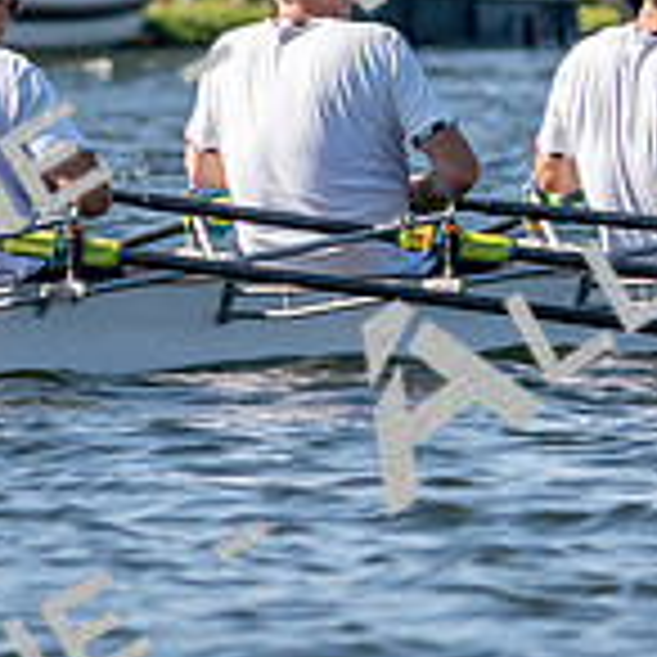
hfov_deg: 2.4
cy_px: 88
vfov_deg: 2.4
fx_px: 15504
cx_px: -22
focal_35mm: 722
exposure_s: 1/1600
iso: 320
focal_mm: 214
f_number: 5.6
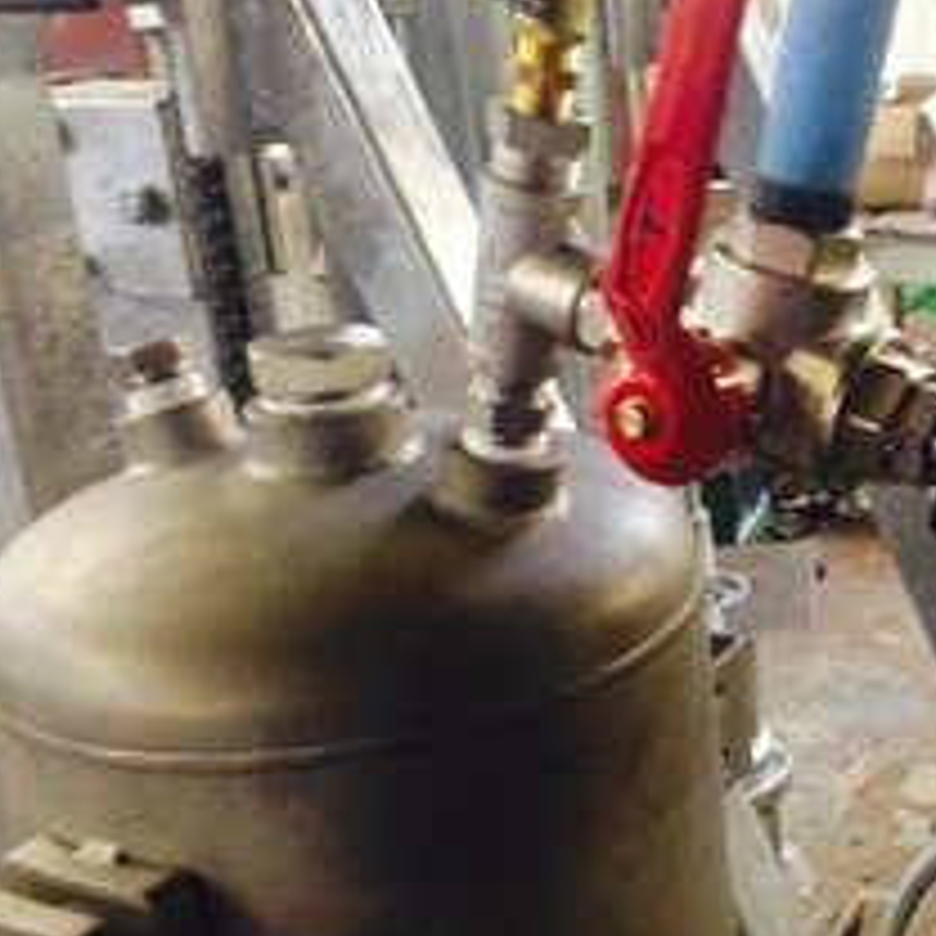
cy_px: 513
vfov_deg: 30.5
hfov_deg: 29.6
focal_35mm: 56
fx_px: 1713
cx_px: 792
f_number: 2.4
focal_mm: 4.12
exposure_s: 1/20
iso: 250
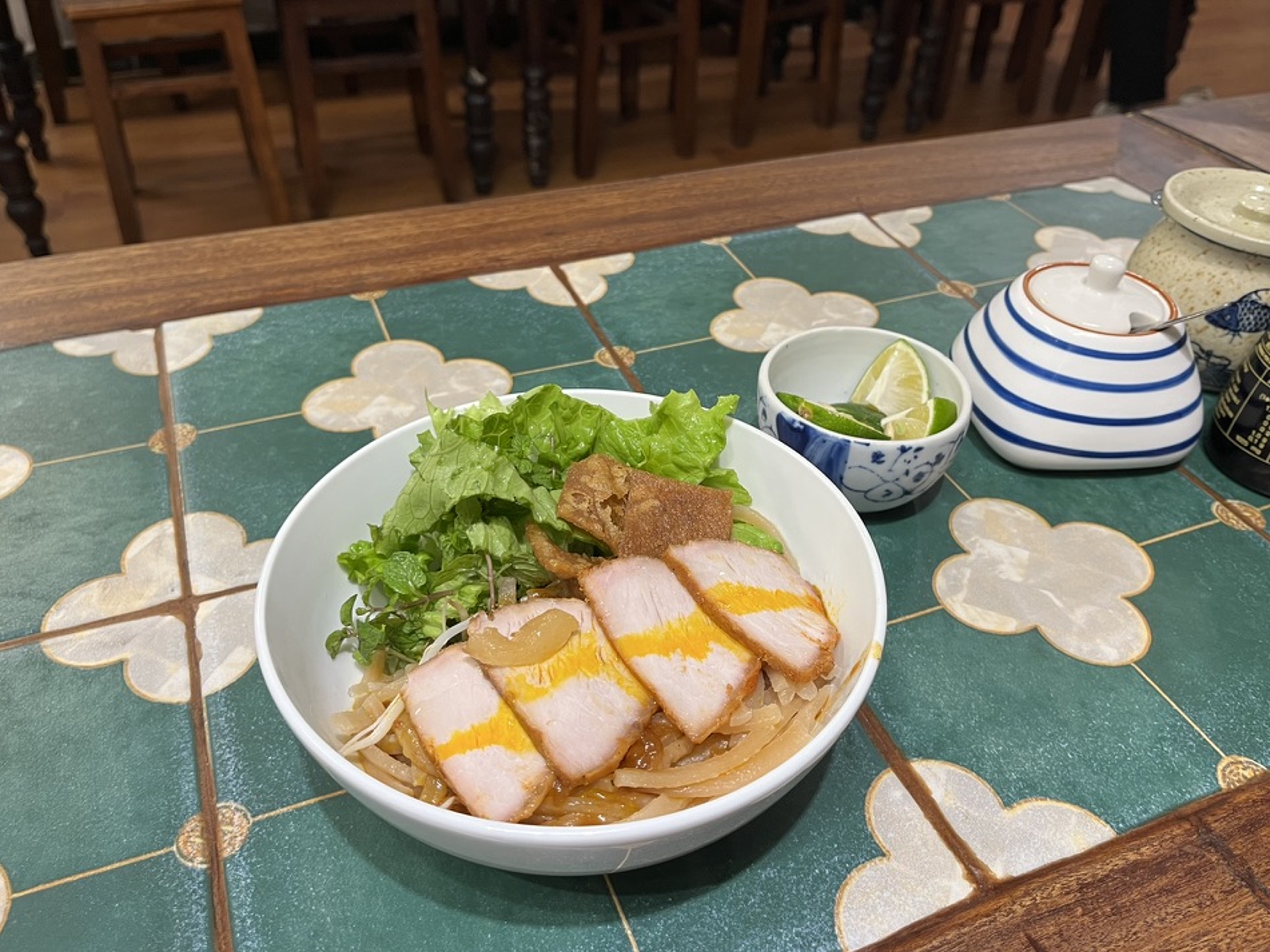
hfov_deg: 63.4
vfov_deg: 49.7
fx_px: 1027
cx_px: 669
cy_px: 449
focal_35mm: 28
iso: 80
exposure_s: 1/50
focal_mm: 5.1
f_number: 1.6
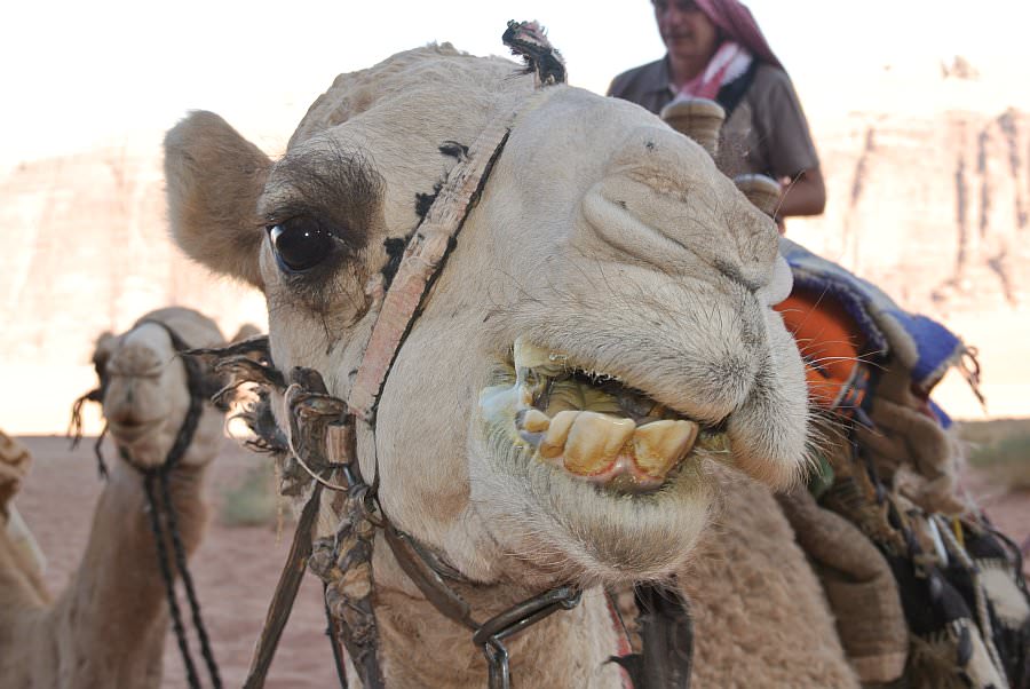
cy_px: 344
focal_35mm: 69
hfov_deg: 29.2
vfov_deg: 19.8
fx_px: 1976
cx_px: 515
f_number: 8
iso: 100
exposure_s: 1/60
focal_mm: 25.9
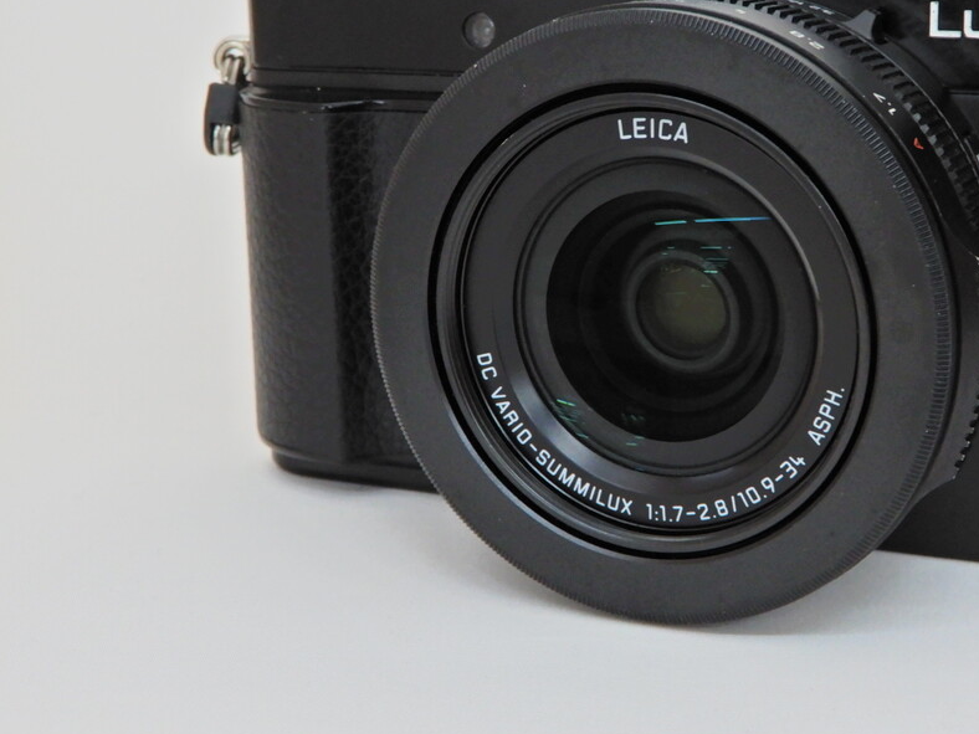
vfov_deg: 22.9
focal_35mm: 64
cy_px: 287
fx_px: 1810
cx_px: 726
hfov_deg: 29.8
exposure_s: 1/30
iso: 200
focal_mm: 7.5
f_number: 4
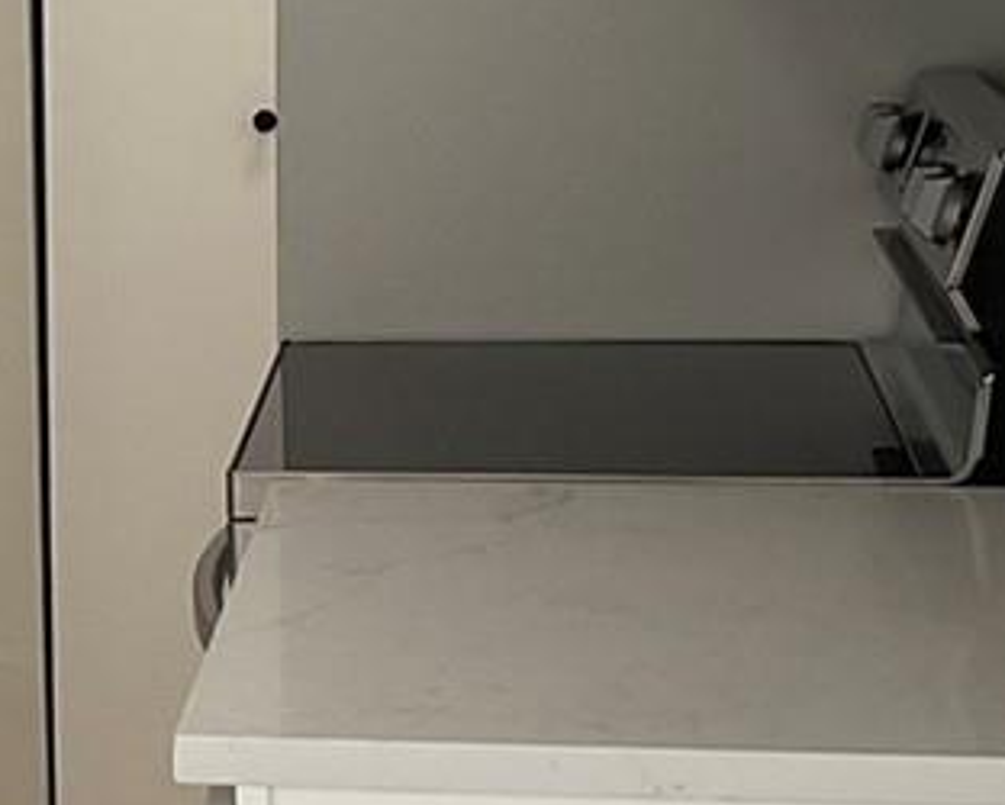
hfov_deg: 12.6
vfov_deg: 10.7
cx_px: -493
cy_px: 296
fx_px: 4316
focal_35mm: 145
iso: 16
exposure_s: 1/120
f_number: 1.8
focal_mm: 3
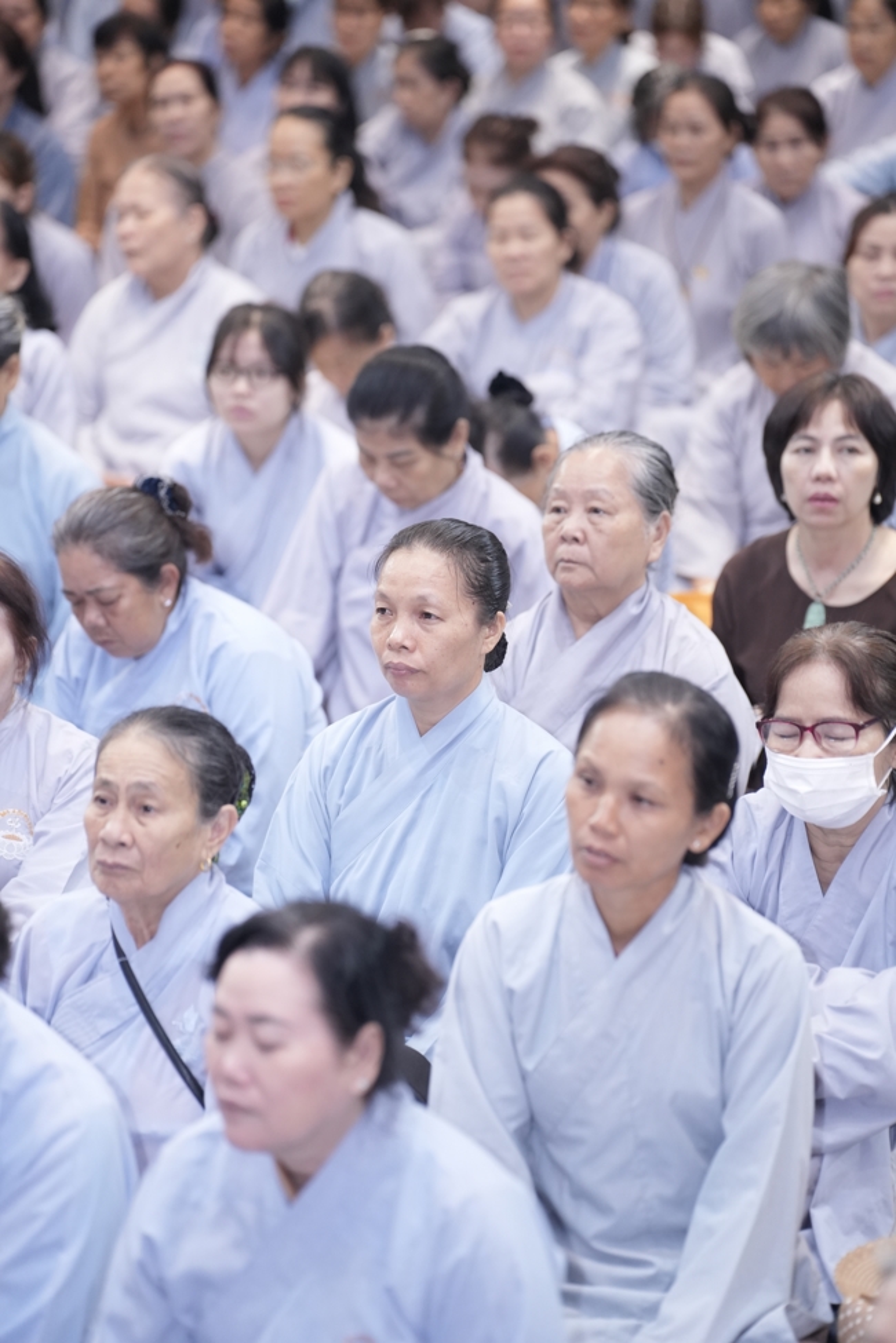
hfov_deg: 9.1
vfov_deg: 13.7
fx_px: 5600
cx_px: 448
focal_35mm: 150
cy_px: 672
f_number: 2.8
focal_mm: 150
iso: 2000
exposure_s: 1/125
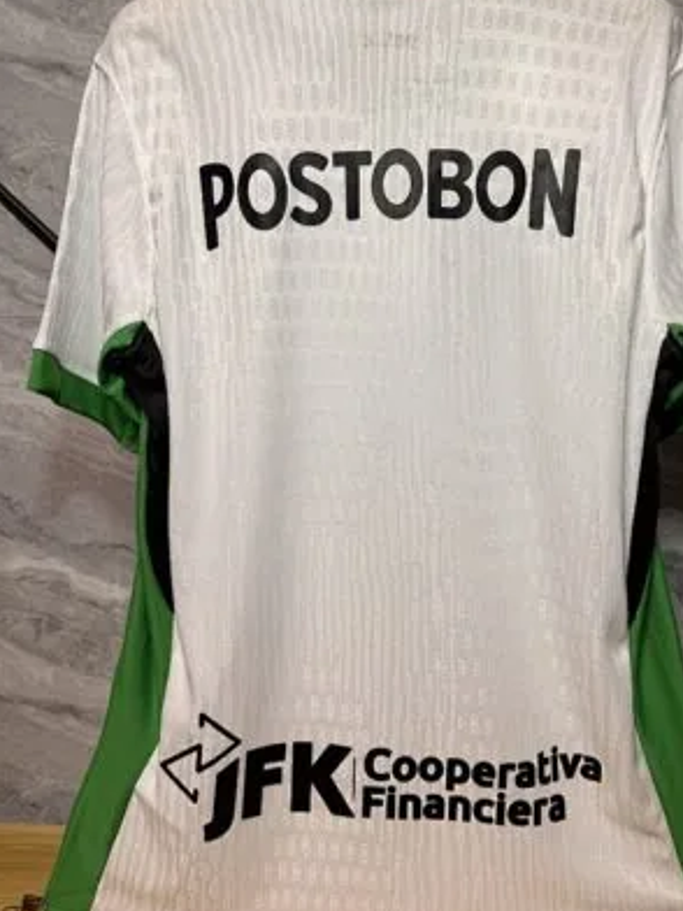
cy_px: 410
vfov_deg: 58.2
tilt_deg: -1.9
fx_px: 816
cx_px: 400
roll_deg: -0.6
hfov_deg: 45.3
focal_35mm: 31
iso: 100
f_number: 1.78
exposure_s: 1/100
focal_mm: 6.76
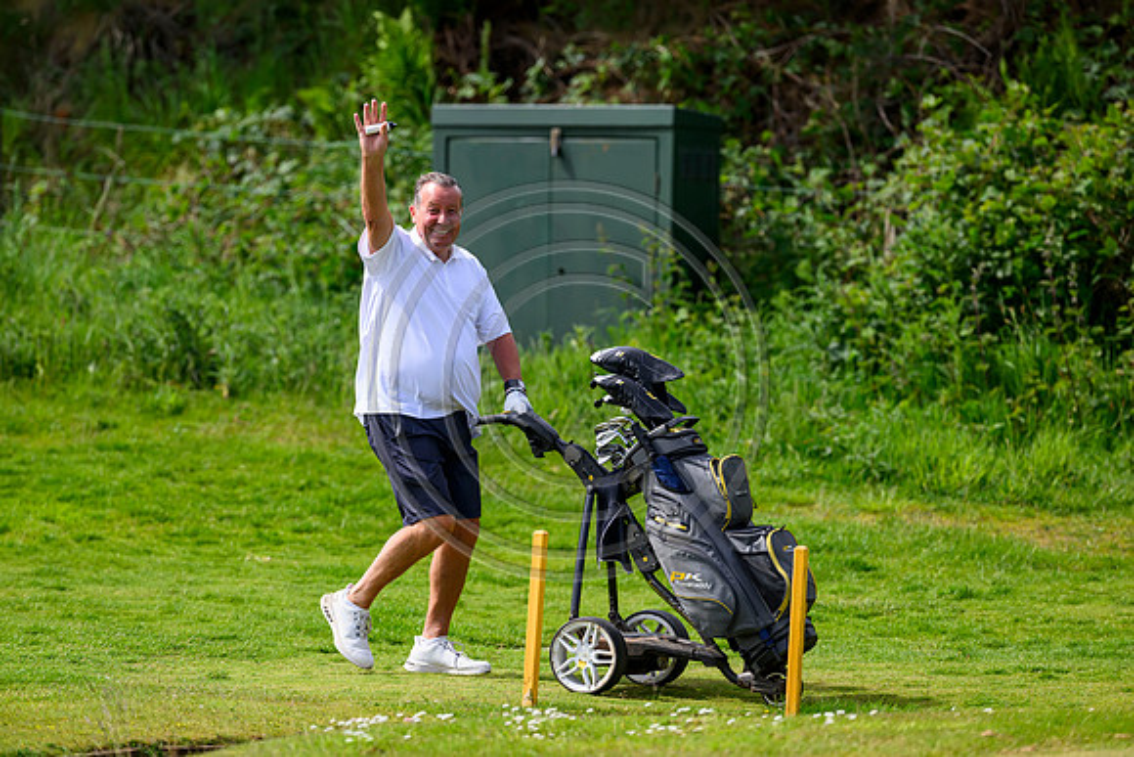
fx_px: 12602
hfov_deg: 5.2
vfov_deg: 3.4
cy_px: 378
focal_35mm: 400
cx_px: 567
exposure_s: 1/4000
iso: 500
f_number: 4
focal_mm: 400
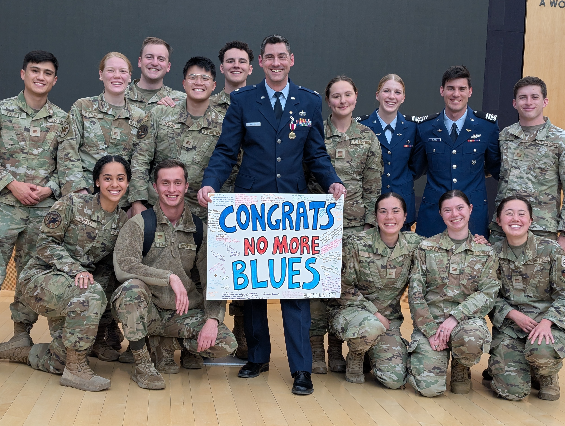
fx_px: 817
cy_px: 214
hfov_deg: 38.1
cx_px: 281
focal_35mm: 50
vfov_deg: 29.2
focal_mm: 6.9
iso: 54
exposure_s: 1/105
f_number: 1.68
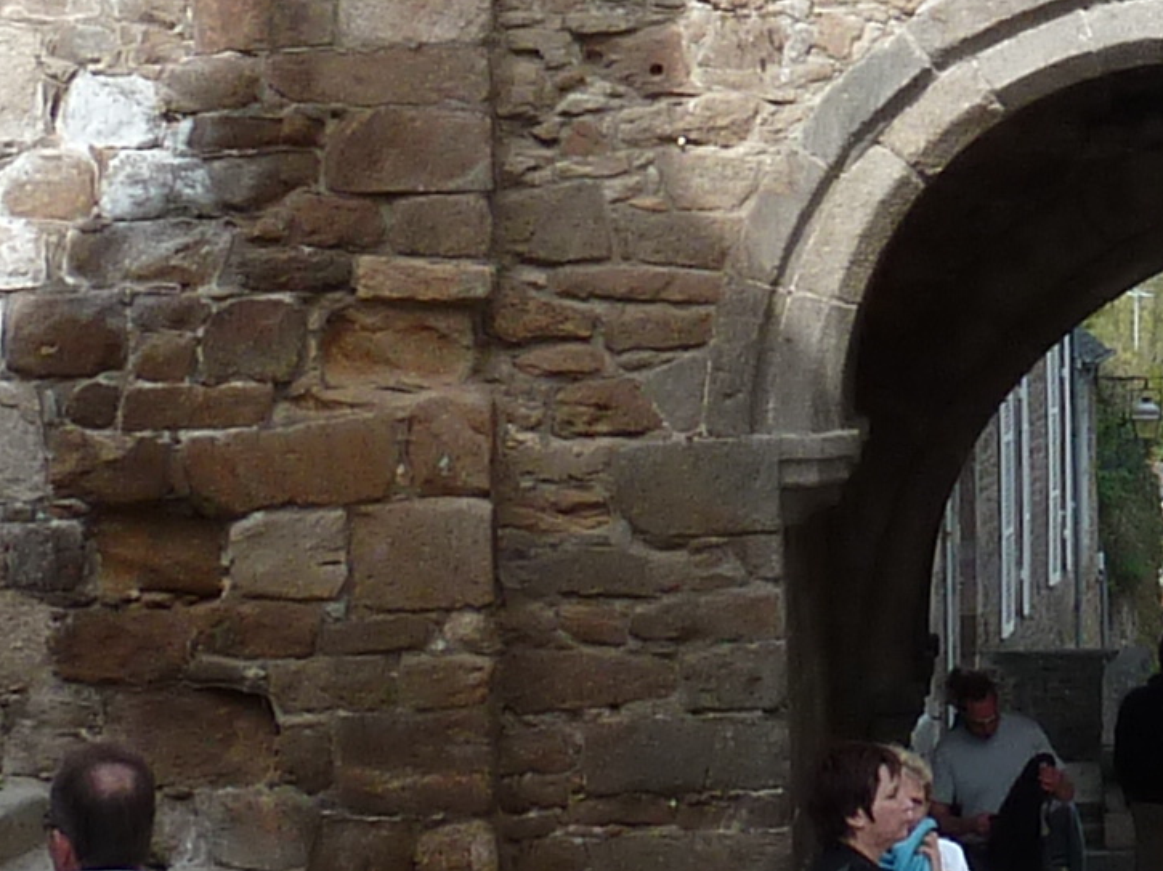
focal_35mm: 138
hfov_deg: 14.0
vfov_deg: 10.5
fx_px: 4634
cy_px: -244
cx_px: 1303
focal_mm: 4.1
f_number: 4
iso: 80
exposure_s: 1/250
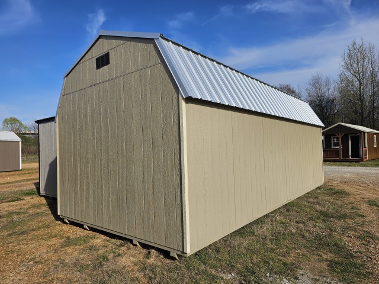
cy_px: 142
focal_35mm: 23
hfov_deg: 73.9
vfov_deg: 58.9
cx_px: 190
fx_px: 252
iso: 10
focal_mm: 6.3
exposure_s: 1/1215
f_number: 1.7
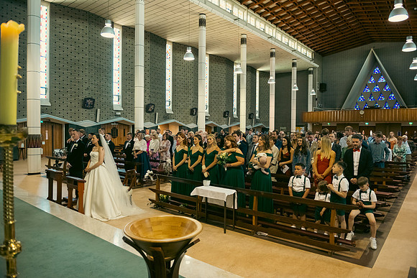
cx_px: 208
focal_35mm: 24
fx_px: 278
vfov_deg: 53.2
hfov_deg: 73.7
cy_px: 139
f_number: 3.5
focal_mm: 24
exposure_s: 1/160
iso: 1000
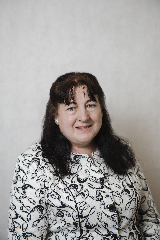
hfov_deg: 21.9
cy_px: 120
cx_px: 80
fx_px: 413
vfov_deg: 32.4
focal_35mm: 62
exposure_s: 1/125
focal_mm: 62
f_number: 4
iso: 200
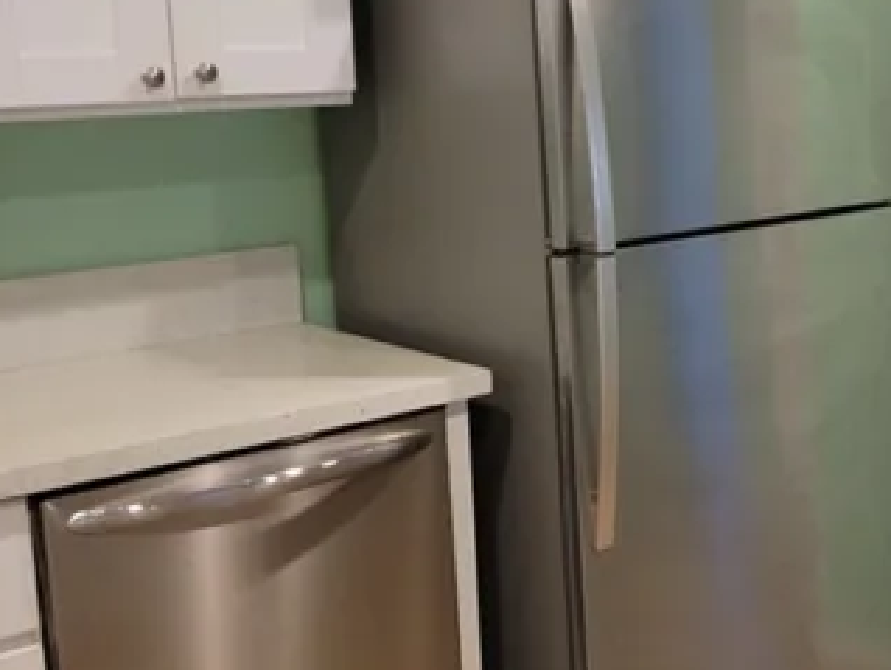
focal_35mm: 61
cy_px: 252
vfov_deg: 24.0
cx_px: 1030
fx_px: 1571
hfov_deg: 28.2
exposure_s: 1/120
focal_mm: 5.4
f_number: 1.8
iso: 320
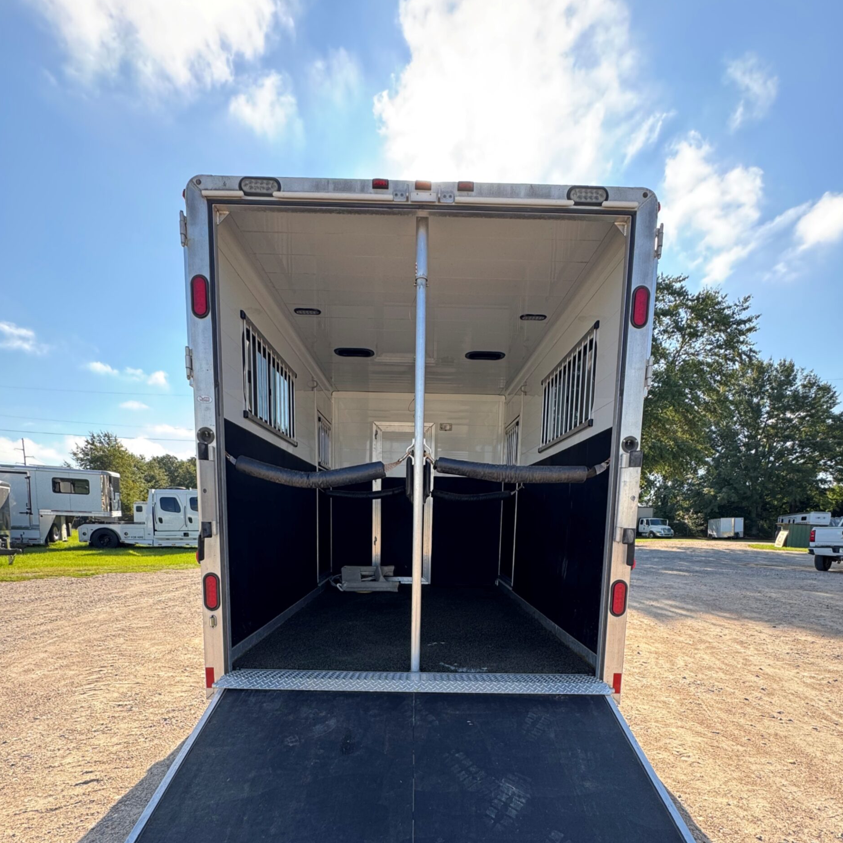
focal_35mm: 17
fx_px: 468
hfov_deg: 84.0
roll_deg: -0.2
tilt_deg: -7.4
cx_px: 418
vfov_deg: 80.6
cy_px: 575
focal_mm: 2.22
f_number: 2.2
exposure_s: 1/168
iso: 40
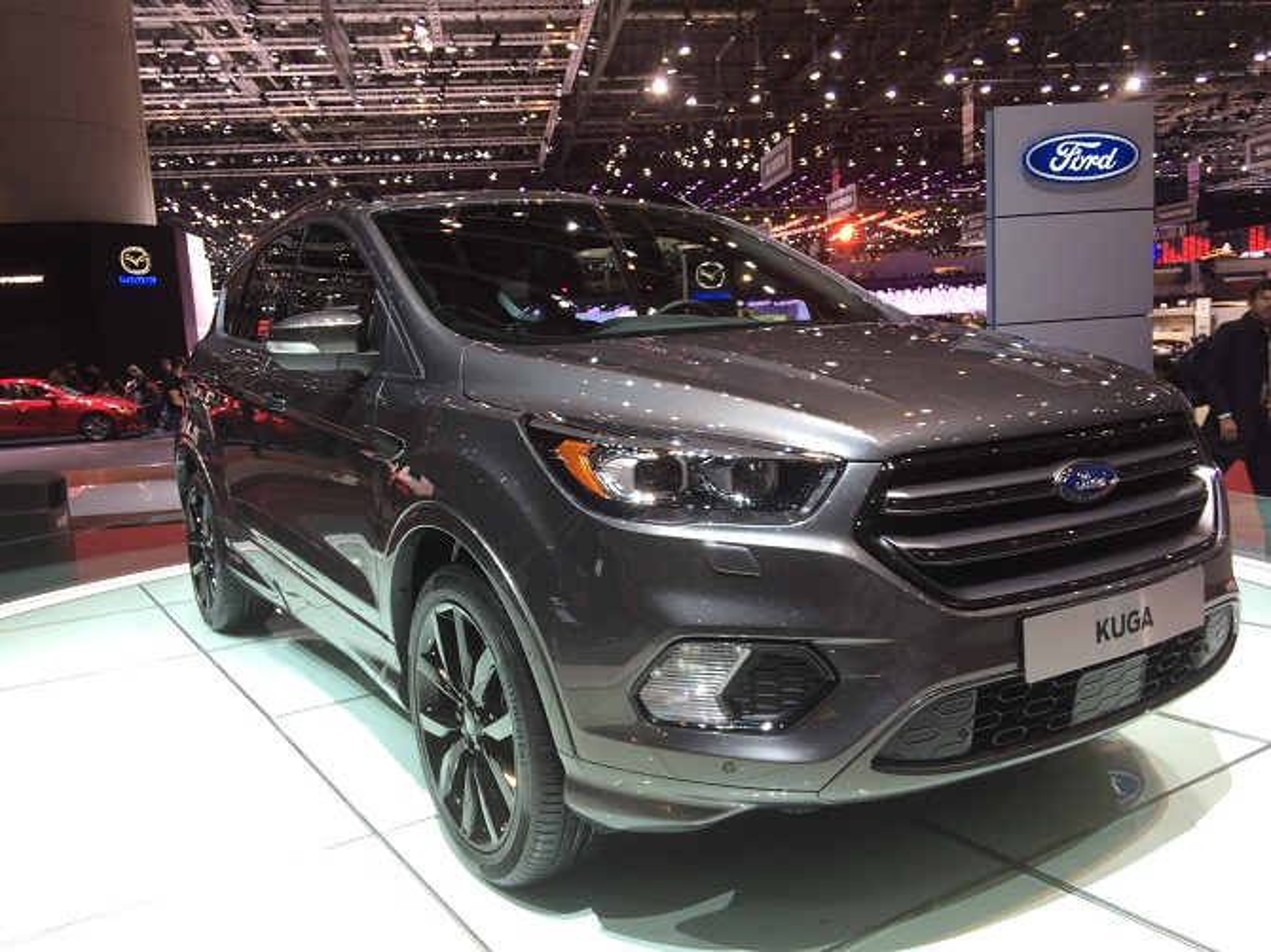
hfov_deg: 61.7
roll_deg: +4.6
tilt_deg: -7.9
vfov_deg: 48.2
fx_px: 1064
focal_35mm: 29
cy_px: 476
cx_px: 636
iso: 32
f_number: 2.2
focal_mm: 4.15
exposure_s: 1/50
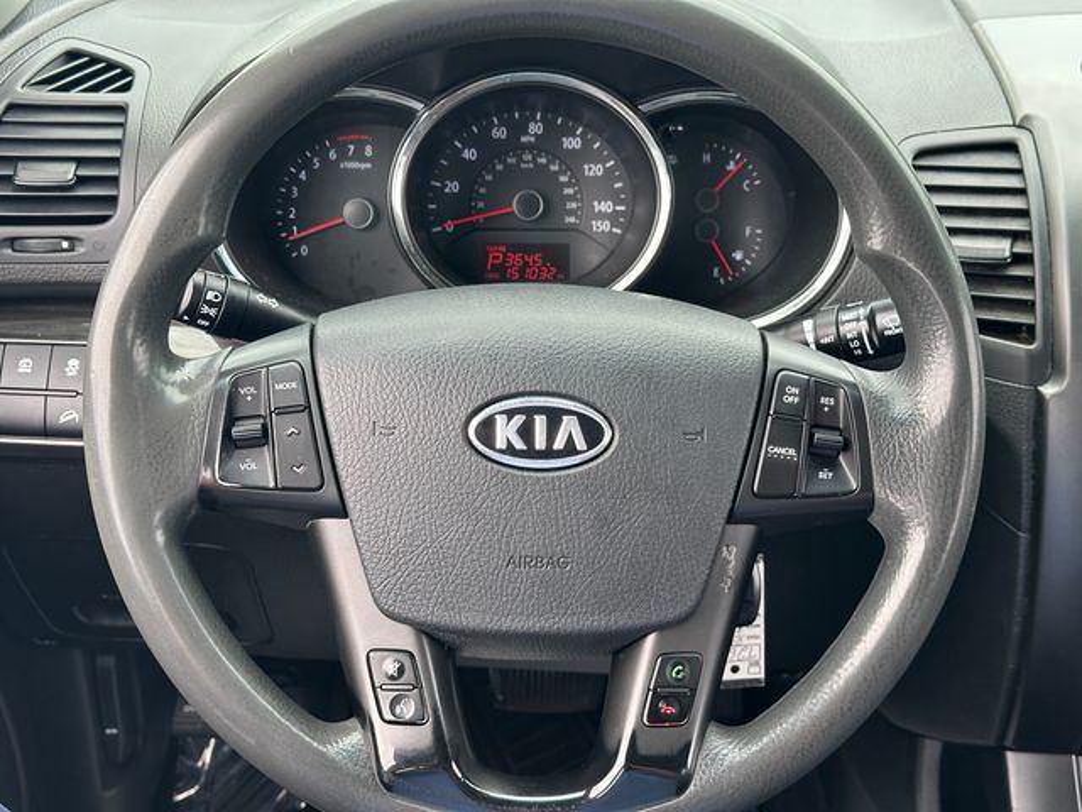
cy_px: 406
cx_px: 541
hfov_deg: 39.7
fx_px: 1500
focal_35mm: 48
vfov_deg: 30.3
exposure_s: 1/160
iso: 50
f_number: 1.78
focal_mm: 6.86
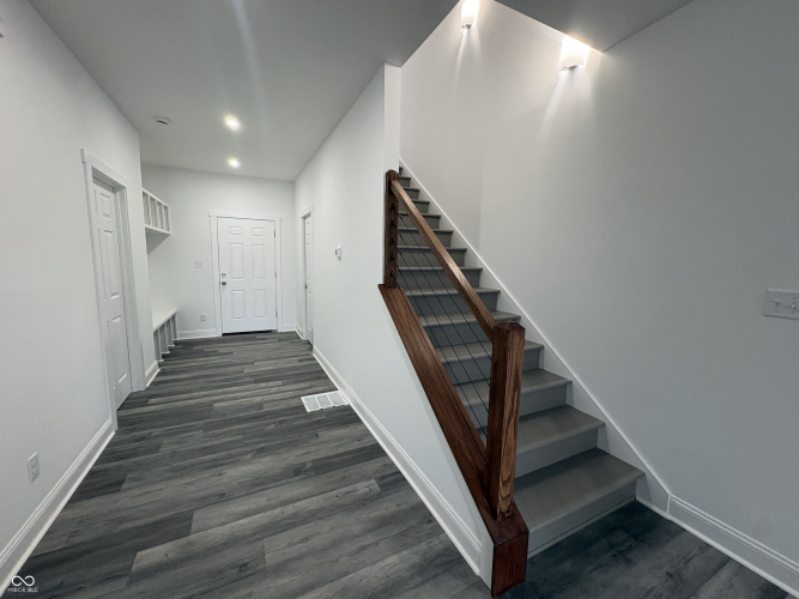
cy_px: 300
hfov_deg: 102.1
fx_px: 323
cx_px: 400
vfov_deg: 85.7
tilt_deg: -6.8
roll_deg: -0.7
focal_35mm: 14
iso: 320
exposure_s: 1/60
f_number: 2.2
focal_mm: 2.22
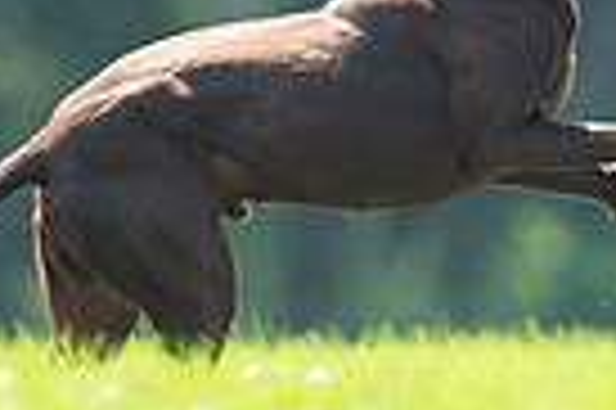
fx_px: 43393
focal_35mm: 2539
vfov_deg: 0.5
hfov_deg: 0.8
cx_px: 351
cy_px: -372
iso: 5000
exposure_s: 1/4000
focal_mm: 600
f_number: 6.3
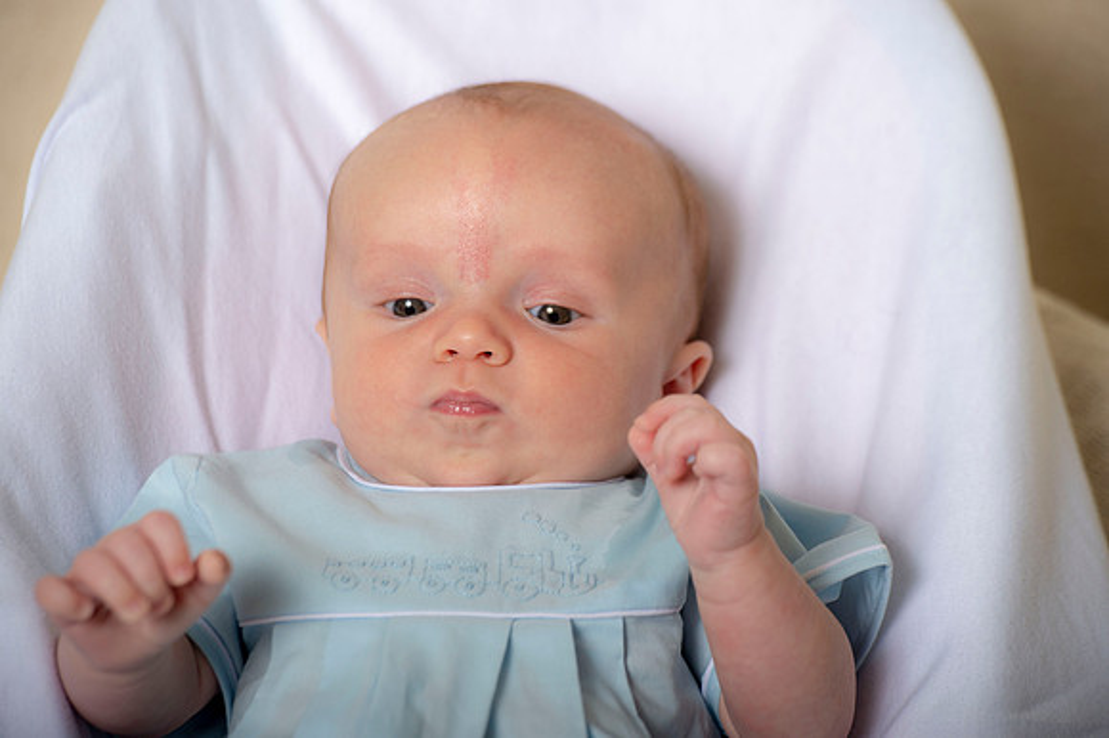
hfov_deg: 10.3
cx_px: 554
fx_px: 6157
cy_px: 369
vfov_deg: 6.9
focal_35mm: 200
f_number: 5.6
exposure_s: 1/200
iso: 250
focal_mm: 200
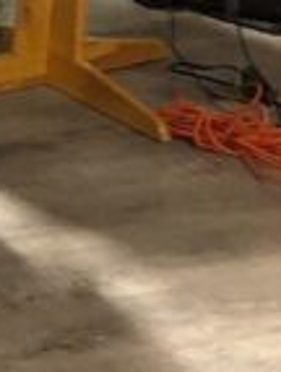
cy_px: -107
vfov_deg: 12.7
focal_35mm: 150
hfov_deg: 8.4
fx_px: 1616
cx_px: -557
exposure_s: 1/13
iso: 100
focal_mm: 4
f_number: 1.8
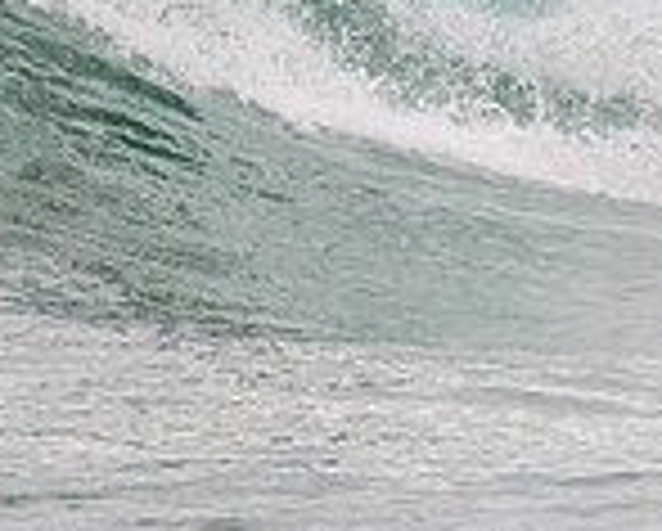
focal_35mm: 2962
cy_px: -151
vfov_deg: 0.5
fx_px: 58111
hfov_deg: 0.7
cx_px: 306
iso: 5600
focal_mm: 800
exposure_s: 1/800
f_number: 11
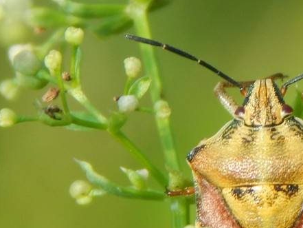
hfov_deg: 4.9
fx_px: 3502
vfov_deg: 3.7
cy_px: 176
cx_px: 280
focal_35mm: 400
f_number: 5.4
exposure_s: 1/400
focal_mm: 37.1
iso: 125
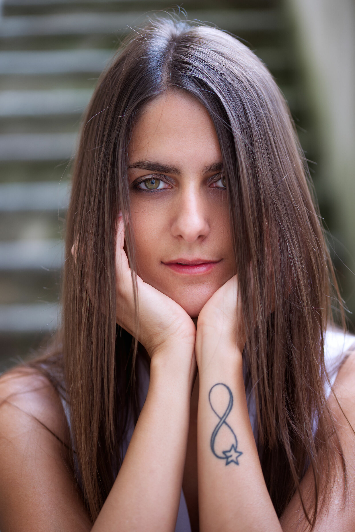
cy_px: 266
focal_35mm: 105
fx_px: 1552
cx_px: 178
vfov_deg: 19.4
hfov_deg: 13.1
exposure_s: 1/160
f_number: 3
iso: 500
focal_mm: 105
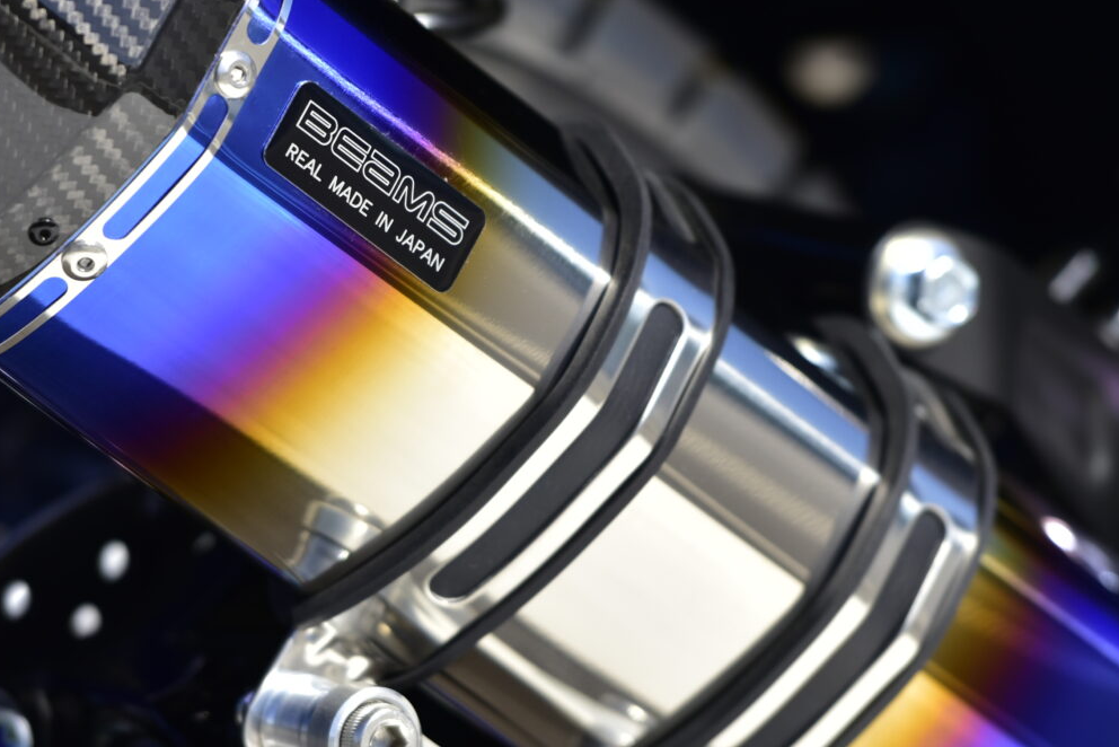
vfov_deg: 3.6
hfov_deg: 5.4
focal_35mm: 383
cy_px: 426
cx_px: 538
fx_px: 11908
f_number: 2.8
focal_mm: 190
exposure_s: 1/1600
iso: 100
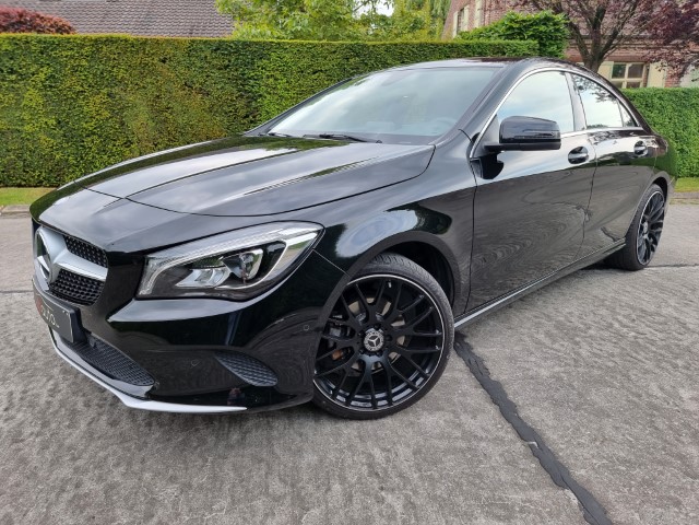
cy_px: 262
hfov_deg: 71.6
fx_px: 485
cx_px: 350
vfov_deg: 56.8
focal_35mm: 24
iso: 50
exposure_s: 1/100
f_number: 1.8
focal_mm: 6.7
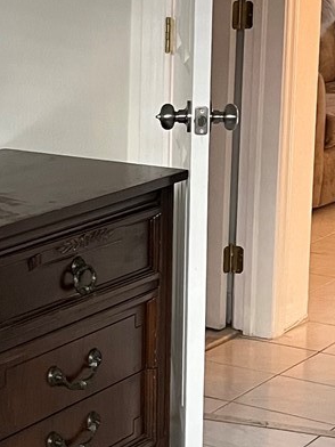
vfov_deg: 18.5
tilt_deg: -8.8
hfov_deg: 13.5
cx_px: -84
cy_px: 157
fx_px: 1368
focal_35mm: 106
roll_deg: +1.4
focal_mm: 5.1
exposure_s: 1/60
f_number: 1.6
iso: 400
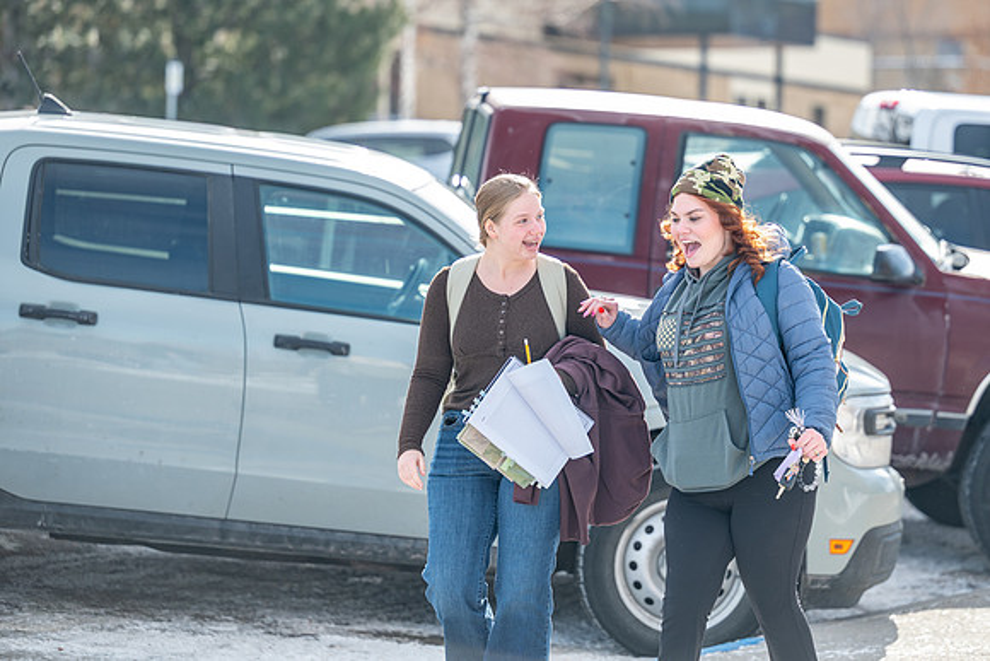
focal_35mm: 147
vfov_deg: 9.3
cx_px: 586
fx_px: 4043
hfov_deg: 14.0
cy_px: 256
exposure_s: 1/800
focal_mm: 120
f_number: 2.8
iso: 100
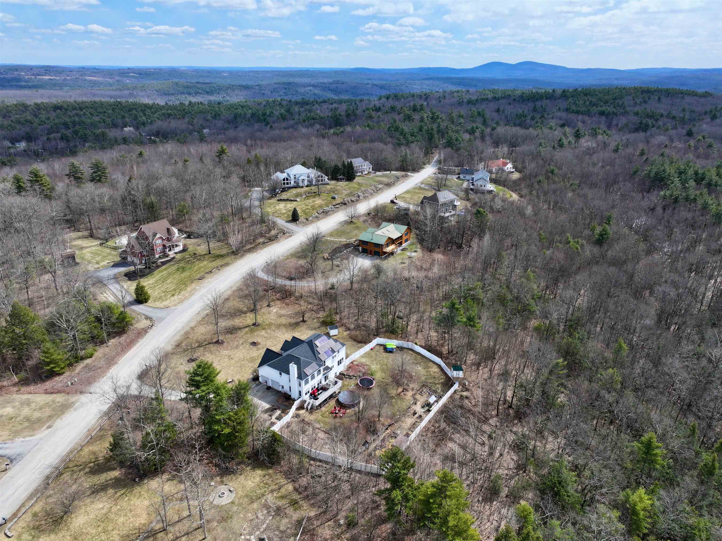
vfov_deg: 56.8
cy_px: 270
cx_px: 361
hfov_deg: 71.6
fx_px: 500
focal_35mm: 24
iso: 170
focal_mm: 12.29
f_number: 2.8
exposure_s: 1/2500
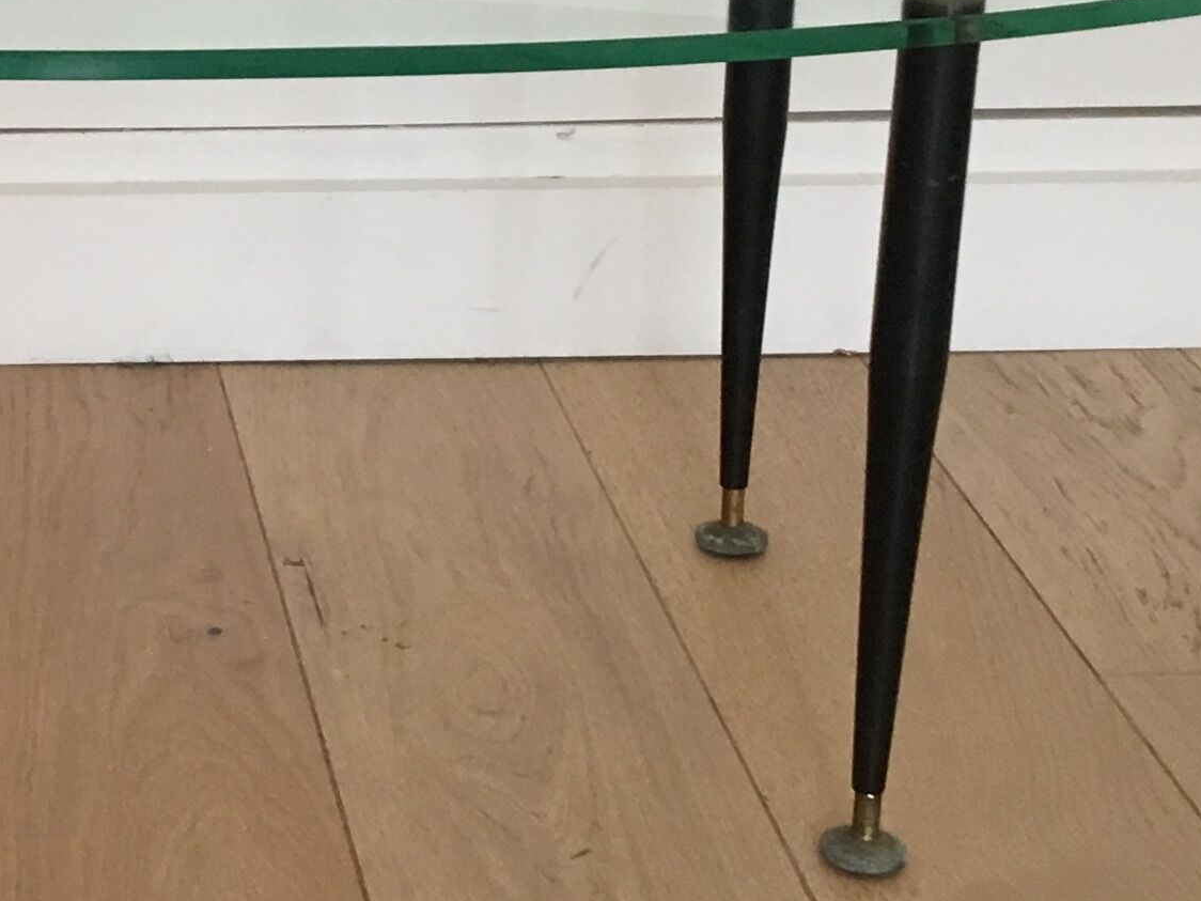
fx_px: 3608
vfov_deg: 14.1
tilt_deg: -18.5
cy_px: 81
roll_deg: -0.8
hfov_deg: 18.6
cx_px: 102
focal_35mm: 104
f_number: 2.2
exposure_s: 1/33
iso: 100
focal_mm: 4.15
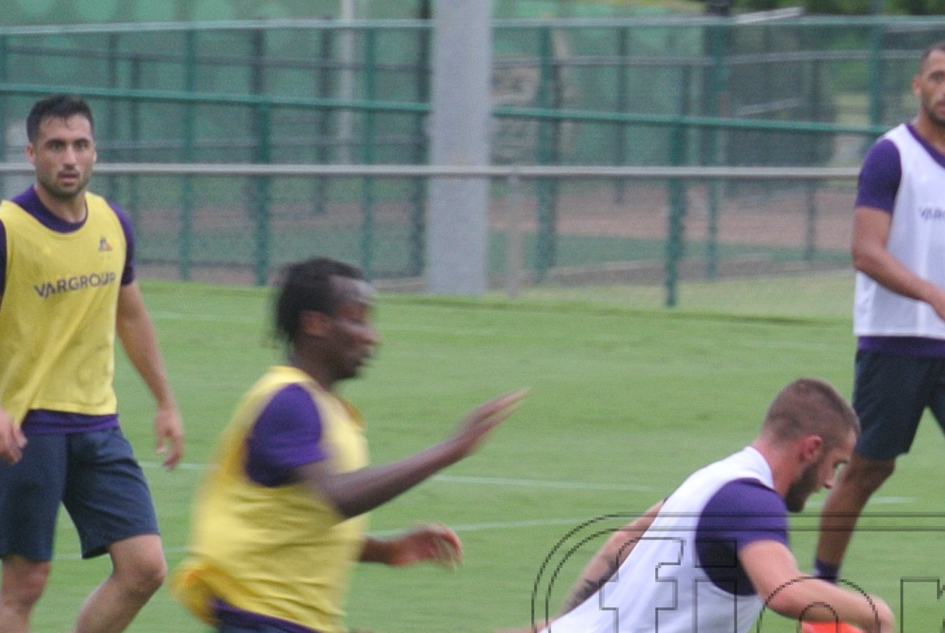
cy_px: 611
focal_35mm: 824
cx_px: 1265
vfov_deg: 1.7
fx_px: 21652
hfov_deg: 2.5
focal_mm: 110
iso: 200
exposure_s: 1/60
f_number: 5.6
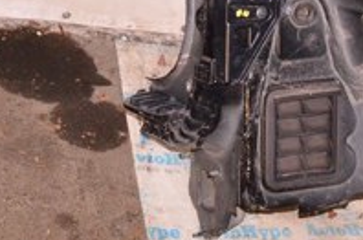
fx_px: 976
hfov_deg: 20.6
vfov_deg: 13.3
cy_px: -104
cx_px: 341
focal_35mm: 97
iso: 1600
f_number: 8
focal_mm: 20
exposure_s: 1/160
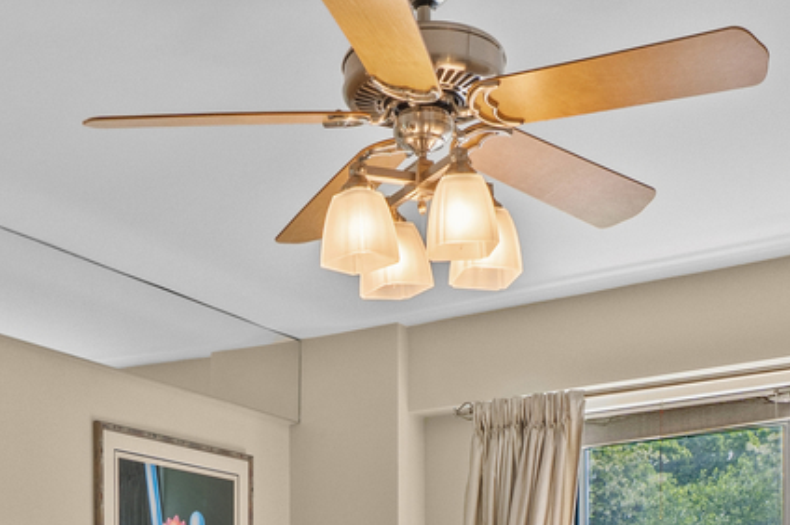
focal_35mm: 68
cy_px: 743
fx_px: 1491
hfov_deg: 29.5
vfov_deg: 18.2
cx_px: 274
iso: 250
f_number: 9.5
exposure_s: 1/10
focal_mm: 15
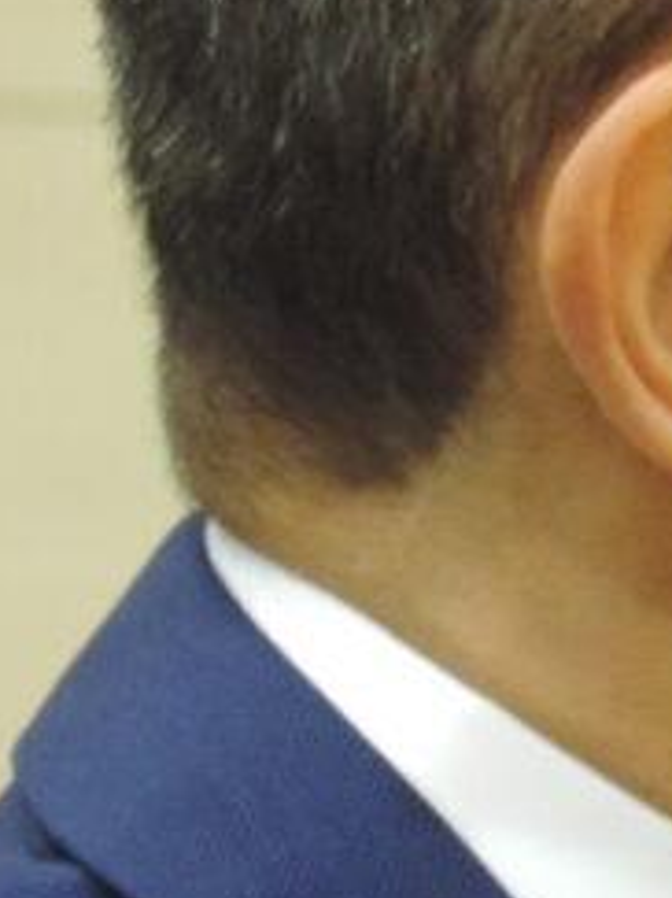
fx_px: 27332
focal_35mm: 1055
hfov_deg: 1.4
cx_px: 668
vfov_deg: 1.9
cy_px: 684
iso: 800
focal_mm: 44.5
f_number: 4.7
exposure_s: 1/10
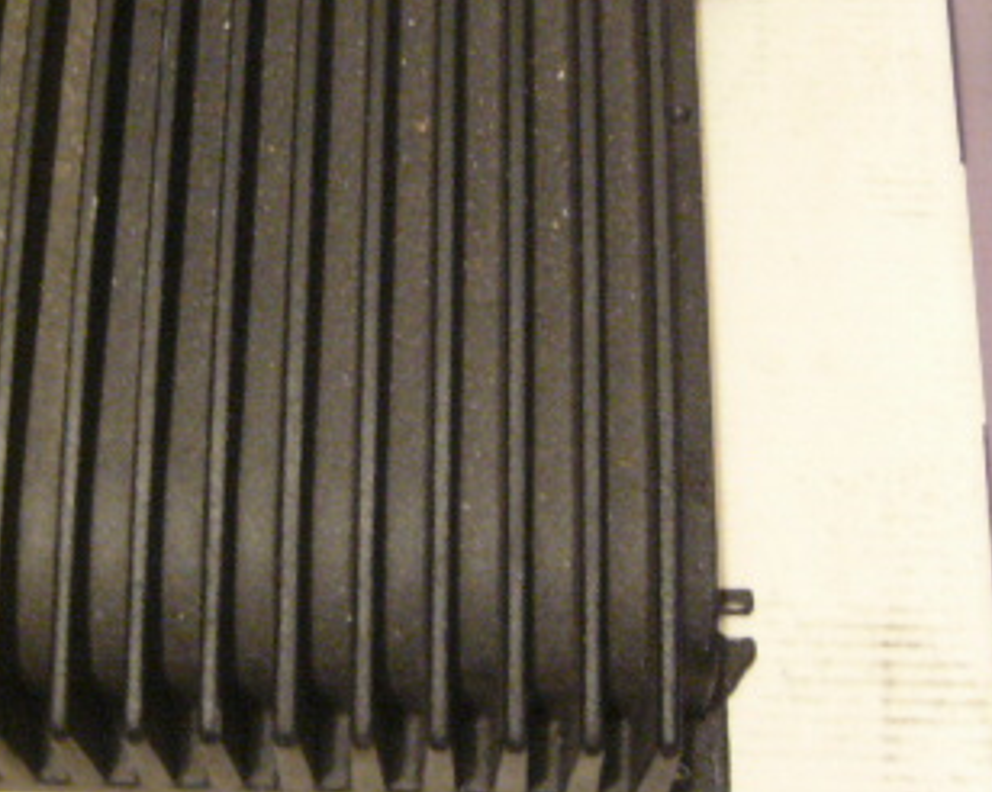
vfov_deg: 21.4
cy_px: 235
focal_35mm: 71
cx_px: 296
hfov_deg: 26.6
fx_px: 2083
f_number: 2.8
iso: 400
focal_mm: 5.8
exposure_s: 1/3.2
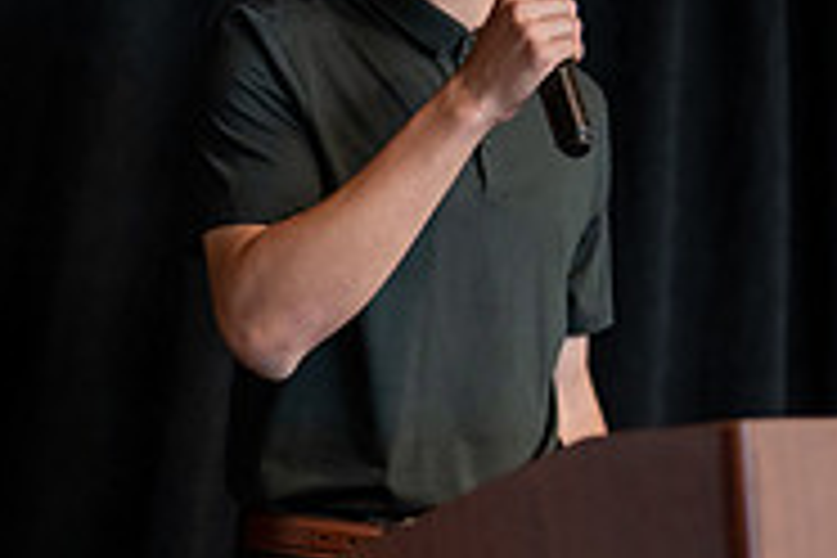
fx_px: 3650
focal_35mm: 157
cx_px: 450
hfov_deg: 13.1
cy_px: 214
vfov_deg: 8.7
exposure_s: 1/320
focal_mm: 50
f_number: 1.2
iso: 640
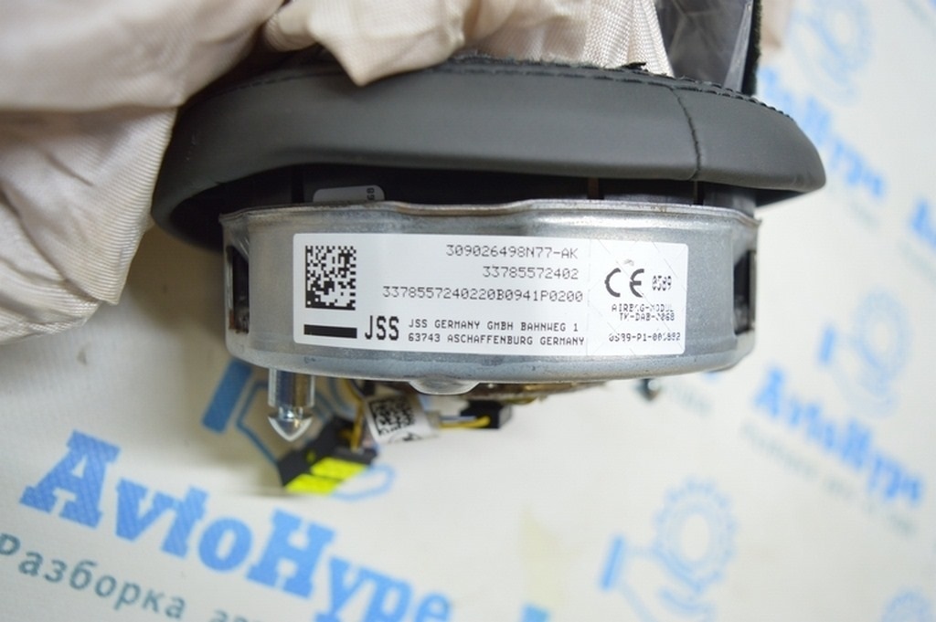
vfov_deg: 41.6
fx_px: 818
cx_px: 468
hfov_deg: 59.5
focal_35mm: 32
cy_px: 311
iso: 400
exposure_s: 1/40
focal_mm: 21
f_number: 3.8
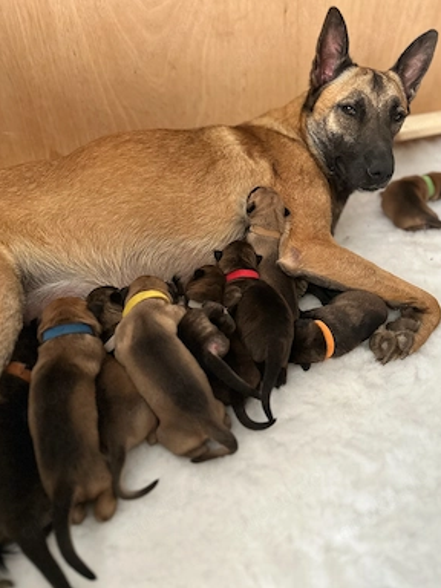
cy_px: 294
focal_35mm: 25
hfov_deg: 54.9
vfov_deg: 69.4
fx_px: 425
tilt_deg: -34.6
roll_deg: +2.3
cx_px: 227
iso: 640
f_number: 1.78
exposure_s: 1/60
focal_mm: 6.86
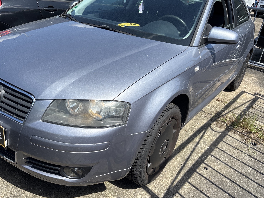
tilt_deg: -20.9
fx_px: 244
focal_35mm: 32
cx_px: 106
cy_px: 84
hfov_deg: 56.4
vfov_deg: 44.0
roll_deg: -5.2
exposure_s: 1/2639
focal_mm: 5.96
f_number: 1.6
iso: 50
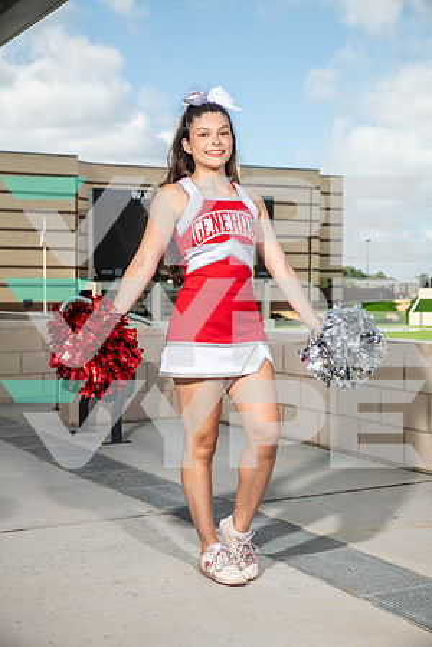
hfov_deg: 24.2
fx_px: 1008
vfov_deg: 35.6
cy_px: 324
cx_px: 216
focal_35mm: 56
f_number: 7.1
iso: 100
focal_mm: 56
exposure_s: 1/320
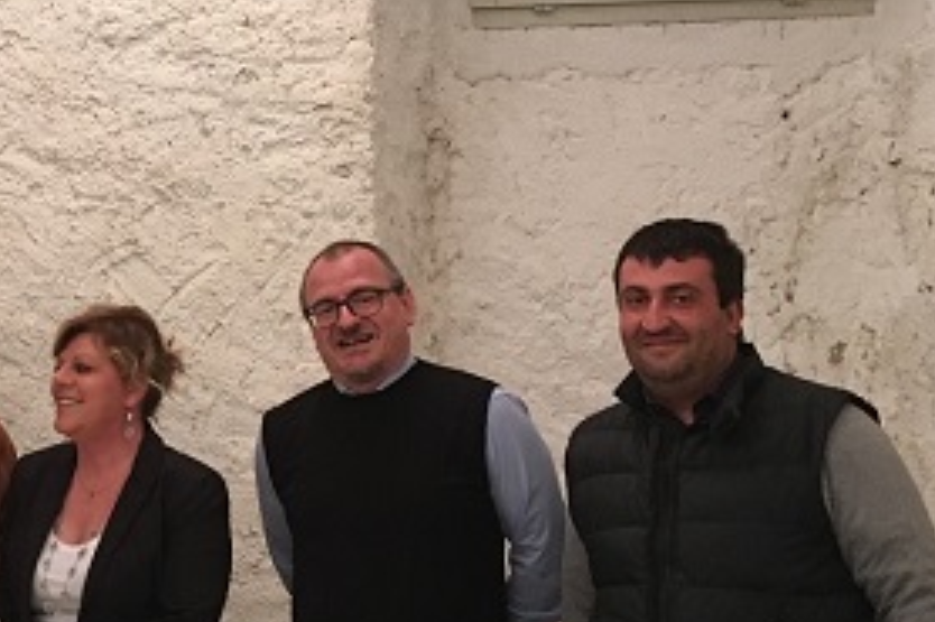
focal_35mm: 76
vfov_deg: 17.9
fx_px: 1973
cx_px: -24
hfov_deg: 25.2
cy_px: 261
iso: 160
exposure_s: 1/33
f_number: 2.2
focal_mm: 4.15
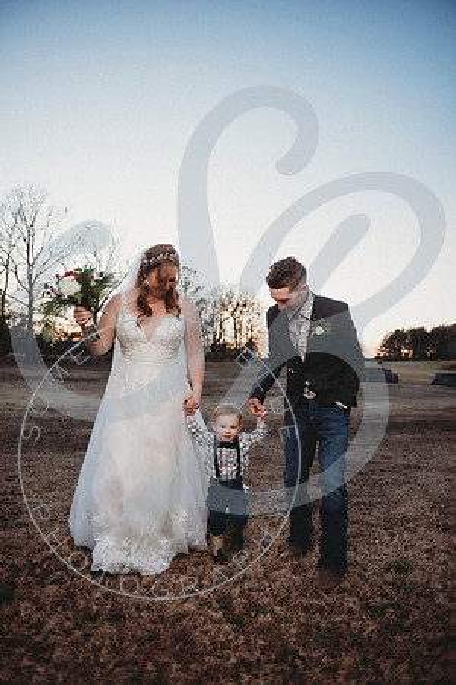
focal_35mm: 26
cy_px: 342
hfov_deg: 49.6
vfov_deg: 69.4
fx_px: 494
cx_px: 228
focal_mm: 26
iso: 200
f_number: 2.8
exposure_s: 1/160
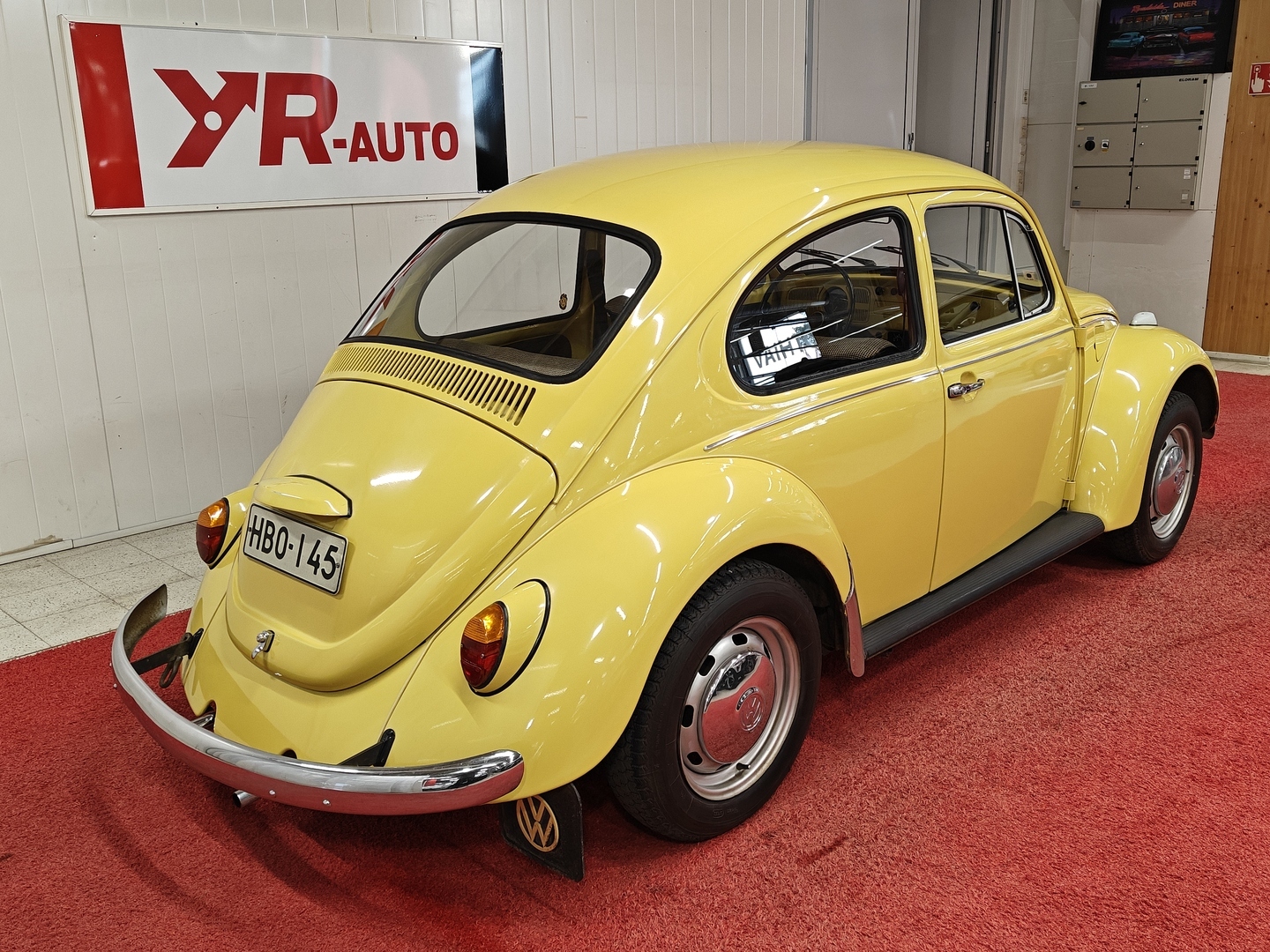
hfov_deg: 56.8
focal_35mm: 32
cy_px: 476
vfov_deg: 44.2
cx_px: 635
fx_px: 1174
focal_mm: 5.59
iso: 125
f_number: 1.8
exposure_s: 1/100
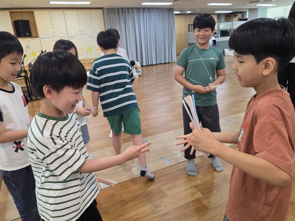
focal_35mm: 24
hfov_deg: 71.6
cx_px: 146
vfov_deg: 56.8
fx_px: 204
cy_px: 108
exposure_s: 1/120
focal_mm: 6.3
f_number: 1.7
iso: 250
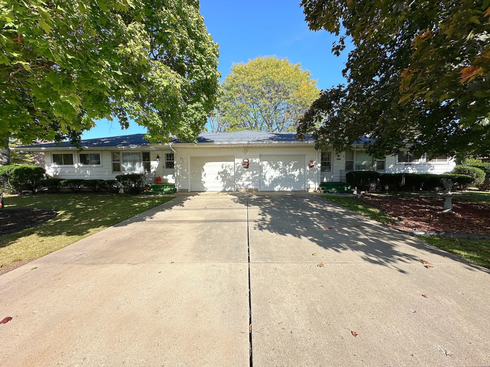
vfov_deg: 85.7
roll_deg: -0.9
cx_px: 245
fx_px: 198
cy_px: 184
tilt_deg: -2.6
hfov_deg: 102.1
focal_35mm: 14
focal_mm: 2.22
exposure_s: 1/1490
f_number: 2.2
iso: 40
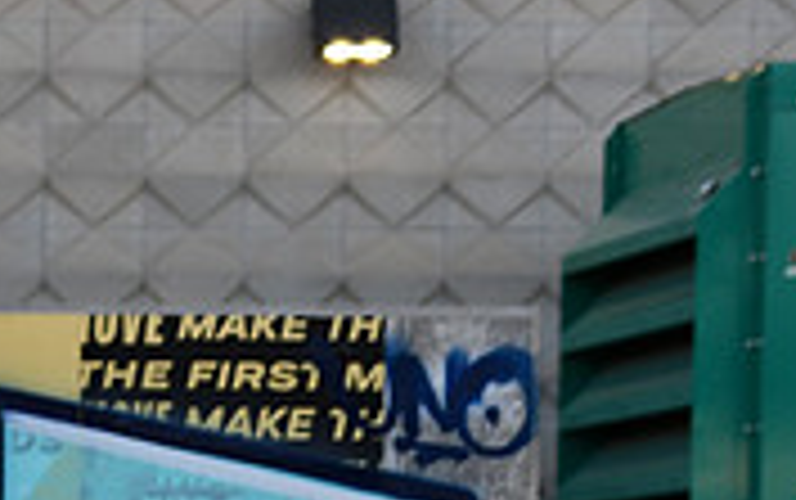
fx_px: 6080
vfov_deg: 4.7
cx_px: -207
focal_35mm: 280
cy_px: 700
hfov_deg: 7.4
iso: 200
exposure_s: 1/250
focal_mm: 56
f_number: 6.3
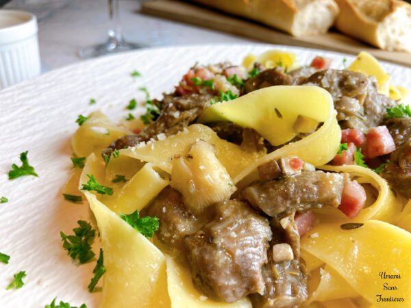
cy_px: 154
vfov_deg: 49.7
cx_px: 206
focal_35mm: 28
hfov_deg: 63.4
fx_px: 332
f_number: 1.8
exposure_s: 1/50
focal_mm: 3.99
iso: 50
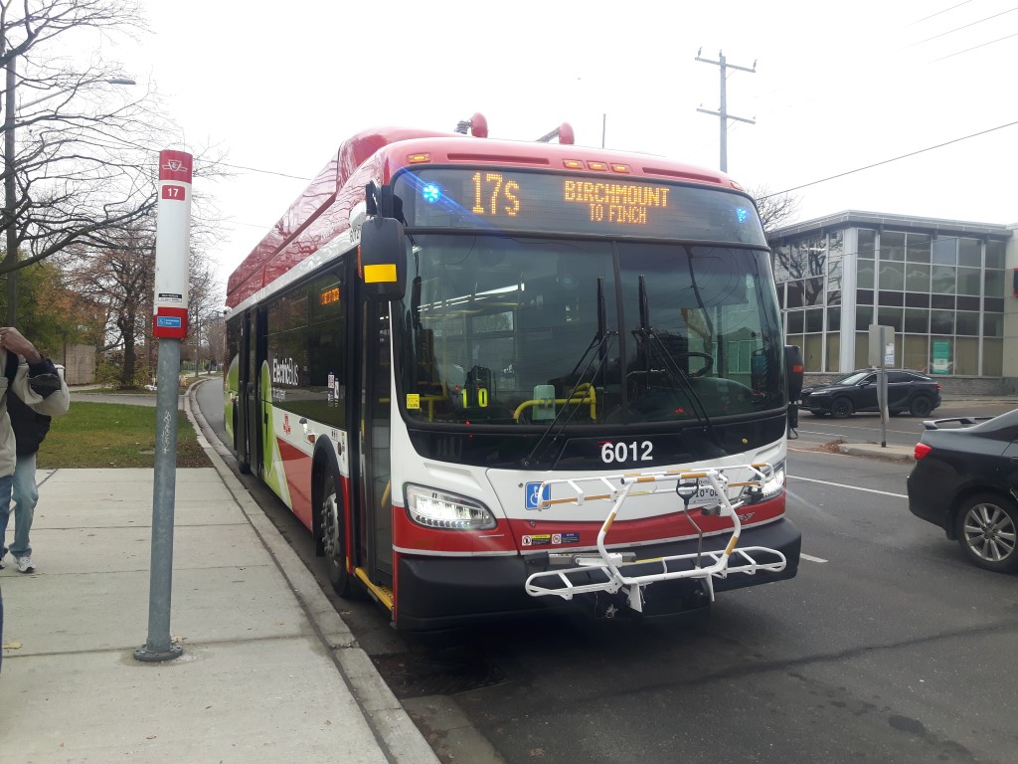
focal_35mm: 31
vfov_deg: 45.4
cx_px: 509
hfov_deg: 58.4
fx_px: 912
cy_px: 382
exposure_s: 1/155
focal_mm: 3.7
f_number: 1.9
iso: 40
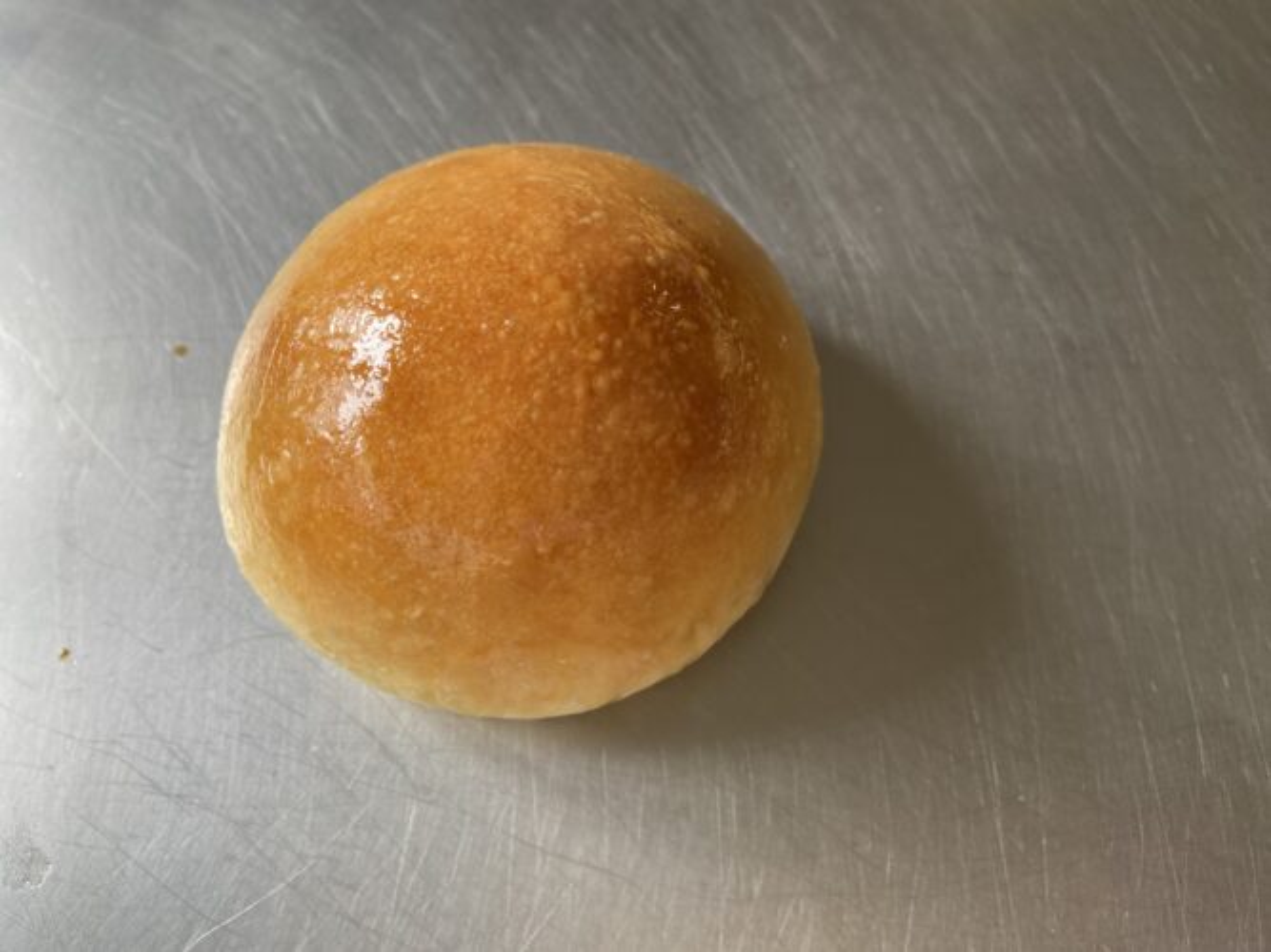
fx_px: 954
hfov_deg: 67.3
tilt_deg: -65.9
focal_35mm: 26
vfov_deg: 53.0
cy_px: 476
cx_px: 636
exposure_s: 1/122
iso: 50
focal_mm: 4.25
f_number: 1.8
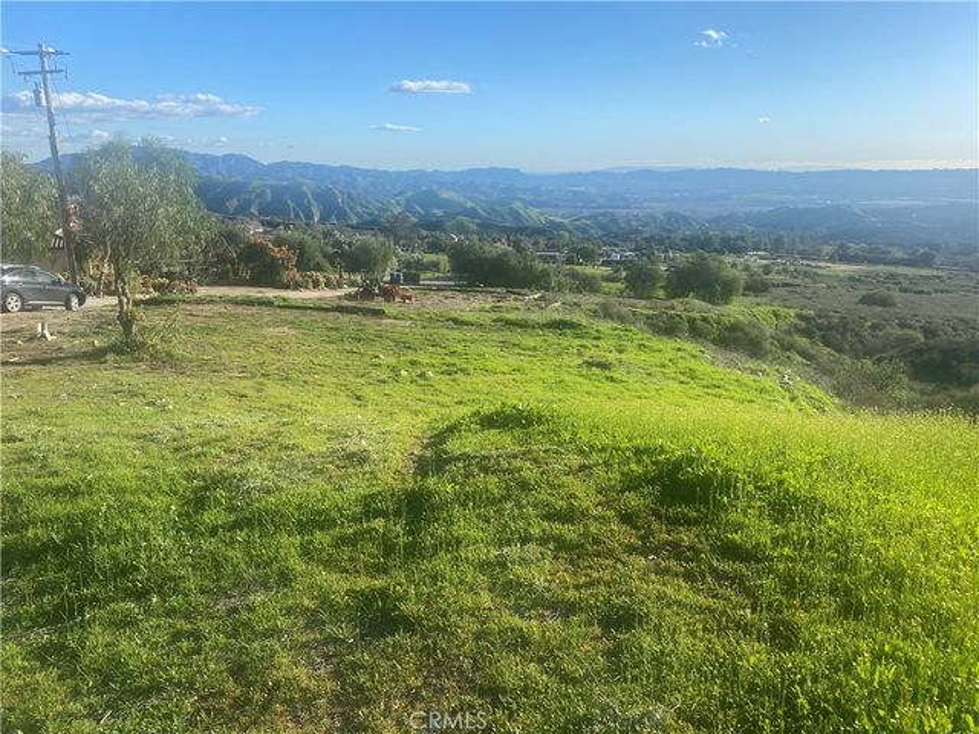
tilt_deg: -14.6
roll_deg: -0.8
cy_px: 367
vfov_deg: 53.1
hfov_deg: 67.3
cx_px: 490
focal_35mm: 26
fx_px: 735
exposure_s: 1/2028
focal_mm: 4.25
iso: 32
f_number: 1.8
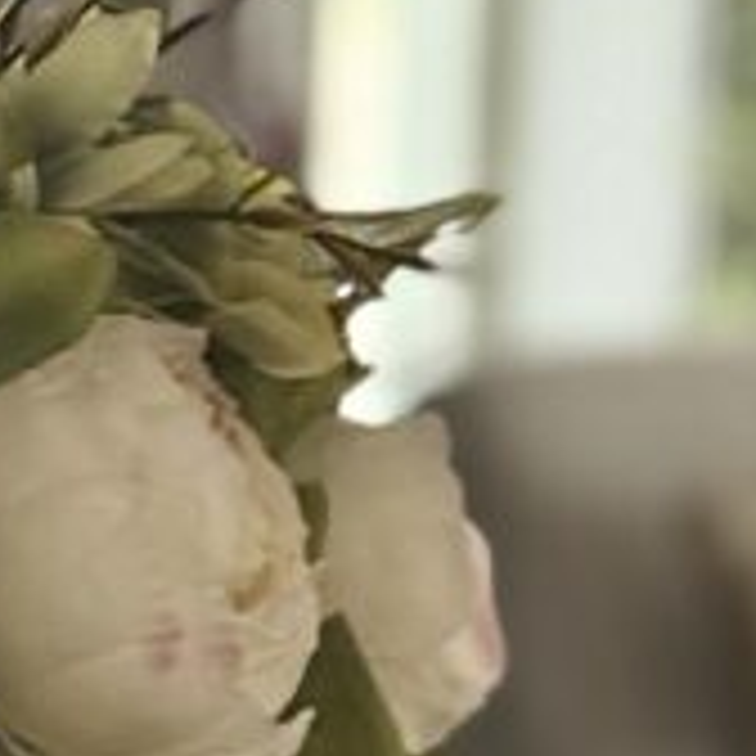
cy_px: 1161
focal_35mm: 259
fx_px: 6400
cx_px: -711
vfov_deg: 6.7
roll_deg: -0.5
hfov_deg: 6.6
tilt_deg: -9.8
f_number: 1.78
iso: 500
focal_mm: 6.76
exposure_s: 1/33
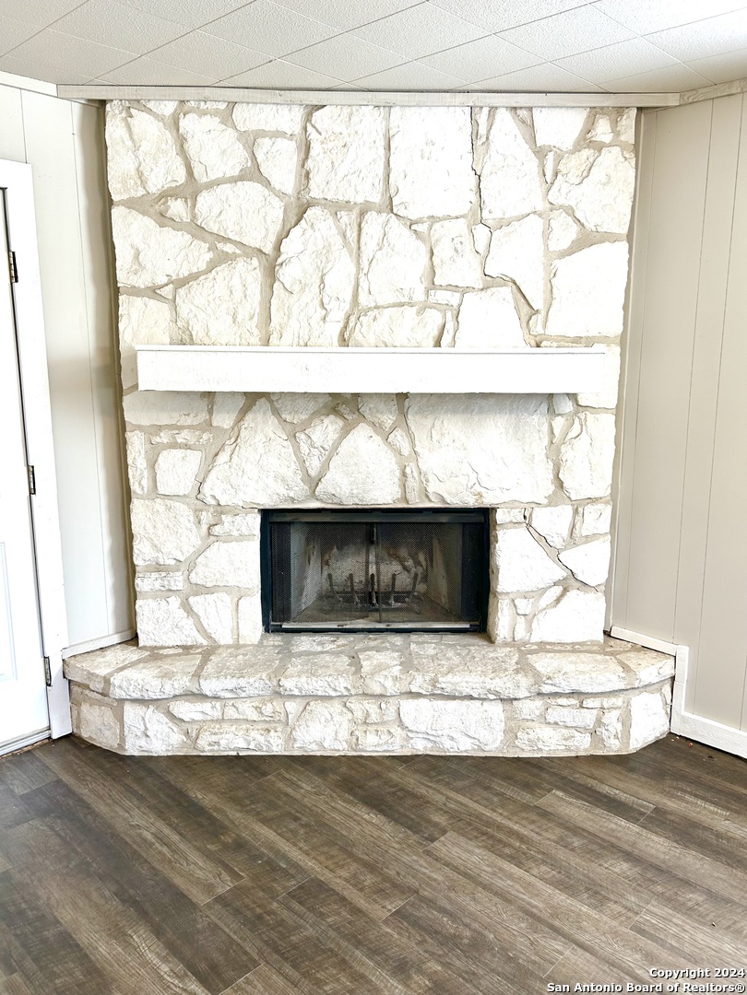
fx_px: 748
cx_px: 374
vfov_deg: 67.3
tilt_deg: -10.7
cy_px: 498
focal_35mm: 26
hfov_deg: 53.1
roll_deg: -0.3
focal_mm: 5.7
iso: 80
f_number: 1.5
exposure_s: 1/120
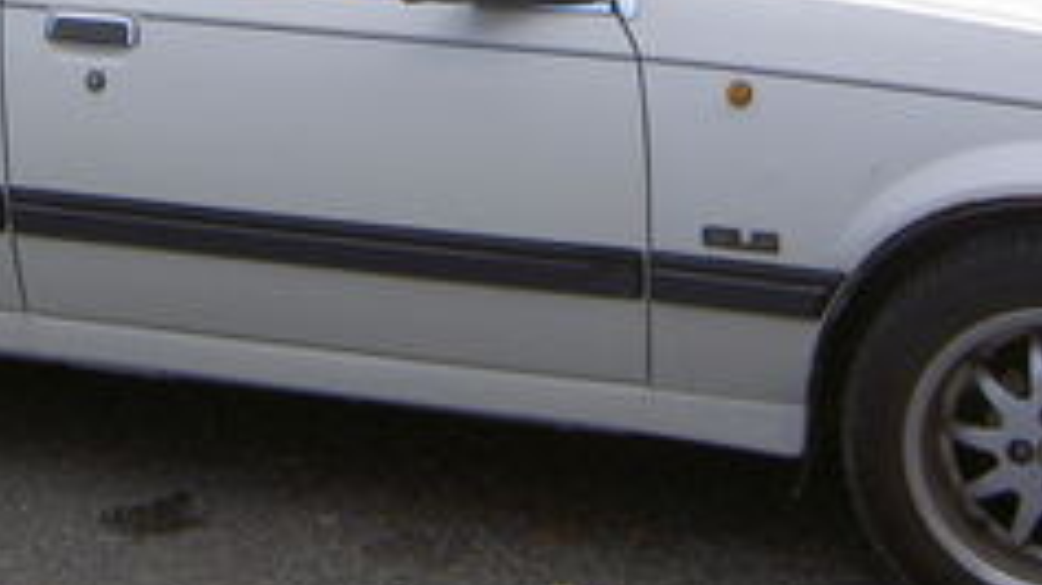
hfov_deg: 21.3
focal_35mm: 100
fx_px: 2761
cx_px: 413
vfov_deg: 11.9
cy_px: -88
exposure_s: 1/125
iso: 50
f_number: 4.7
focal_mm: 5.6
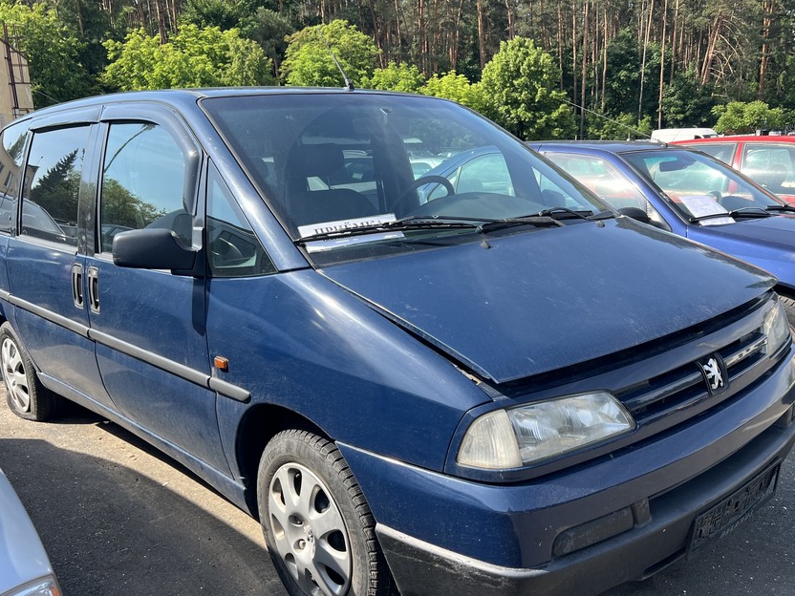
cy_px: 324
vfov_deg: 44.1
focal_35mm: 32
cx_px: 423
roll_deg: +1.5
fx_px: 735
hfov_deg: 56.8
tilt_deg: -11.9
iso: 50
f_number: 1.5
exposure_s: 1/1124
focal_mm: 5.7
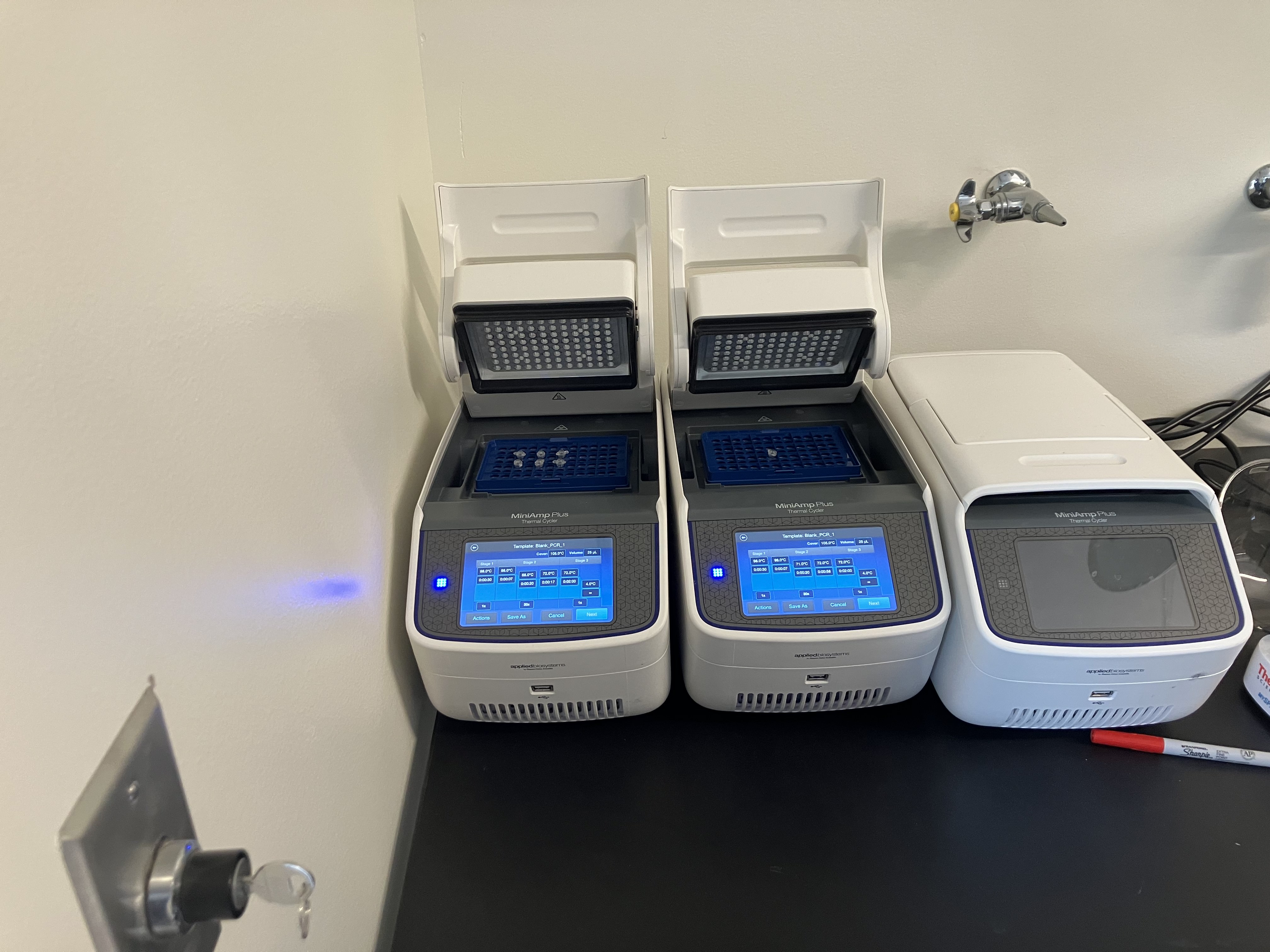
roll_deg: +2.6
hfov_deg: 63.4
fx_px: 1027
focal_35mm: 28
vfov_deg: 49.7
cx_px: 635
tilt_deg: -26.3
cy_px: 476
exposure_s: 1/60
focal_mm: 3.99
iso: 100
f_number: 1.8
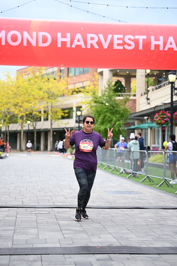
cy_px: 133
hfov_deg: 19.5
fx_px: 516
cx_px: 88
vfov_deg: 28.8
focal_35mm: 70
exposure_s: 1/2000
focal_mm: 70
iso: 640
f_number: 2.8
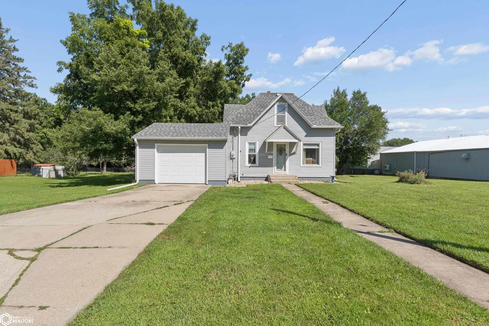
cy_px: 163
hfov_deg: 85.0
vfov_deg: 62.8
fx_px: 267
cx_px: 244
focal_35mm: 20
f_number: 8
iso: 250
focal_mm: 13.1
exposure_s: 1/800
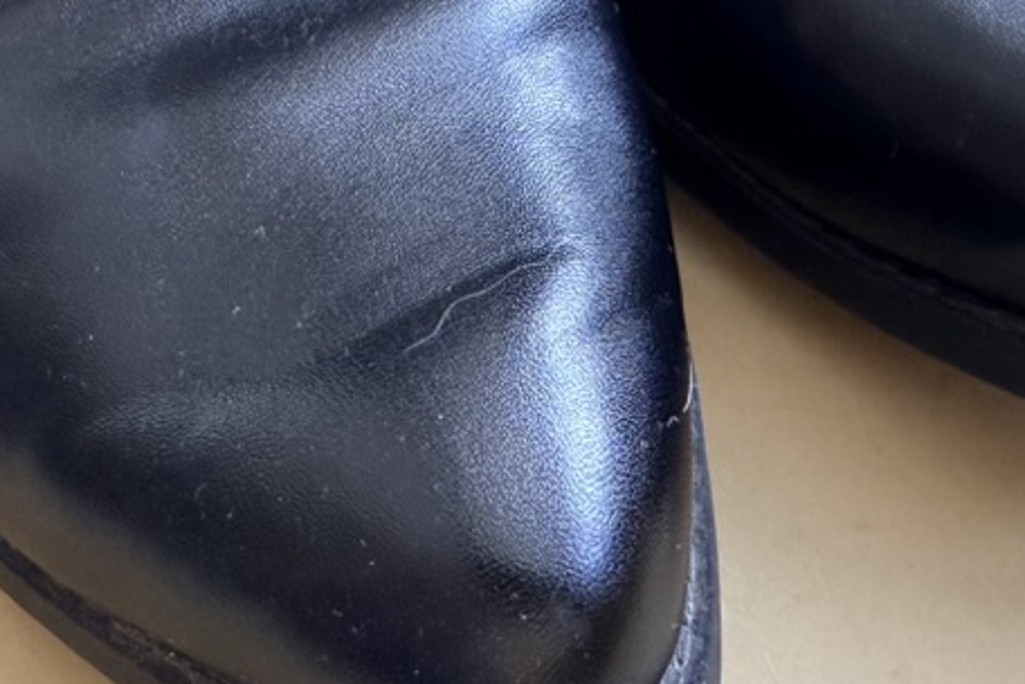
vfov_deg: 23.7
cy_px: 115
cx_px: 672
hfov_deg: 35.3
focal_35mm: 56
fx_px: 1594
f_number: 2.2
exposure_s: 1/93
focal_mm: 2.22
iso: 320
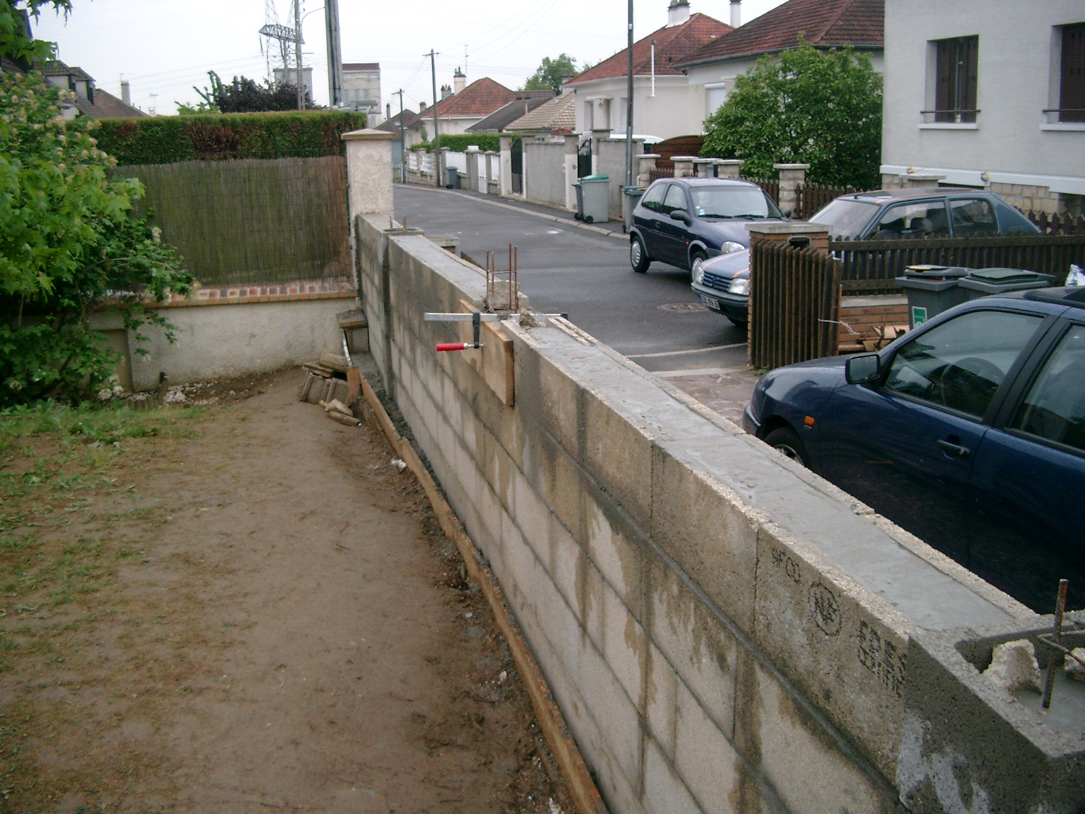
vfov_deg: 38.7
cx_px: 542
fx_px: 1160
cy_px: 407
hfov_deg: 50.1
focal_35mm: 37
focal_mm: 7.6
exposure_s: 1/160
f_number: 2.6
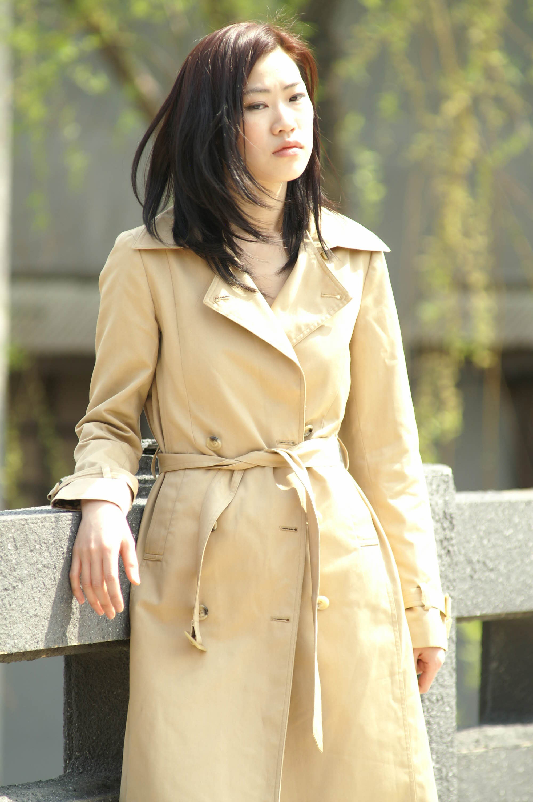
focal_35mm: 300
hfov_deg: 4.6
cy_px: 401
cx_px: 266
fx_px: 6674
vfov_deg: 6.9
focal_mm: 200
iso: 200
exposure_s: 1/640
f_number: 4
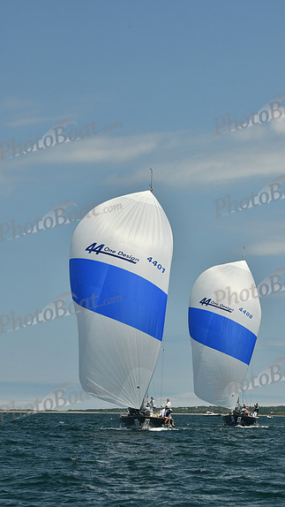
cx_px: 168
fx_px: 1451
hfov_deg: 11.2
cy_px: 253
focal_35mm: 108
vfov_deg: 19.8
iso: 320
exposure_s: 1/640
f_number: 9
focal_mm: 102
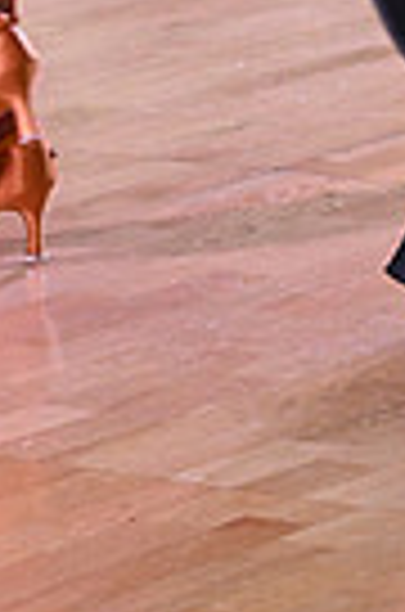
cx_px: 250
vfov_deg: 6.5
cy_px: -644
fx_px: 5224
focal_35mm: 308
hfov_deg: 4.4
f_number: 5.6
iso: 5000
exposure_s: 1/320
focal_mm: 72
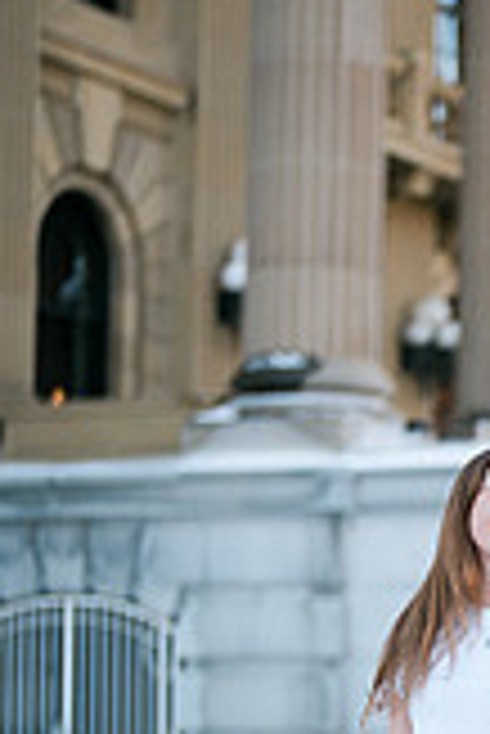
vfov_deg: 14.7
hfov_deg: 9.8
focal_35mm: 138
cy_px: 657
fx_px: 2811
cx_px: 656
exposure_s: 1/3200
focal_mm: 50
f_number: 1.3
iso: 250
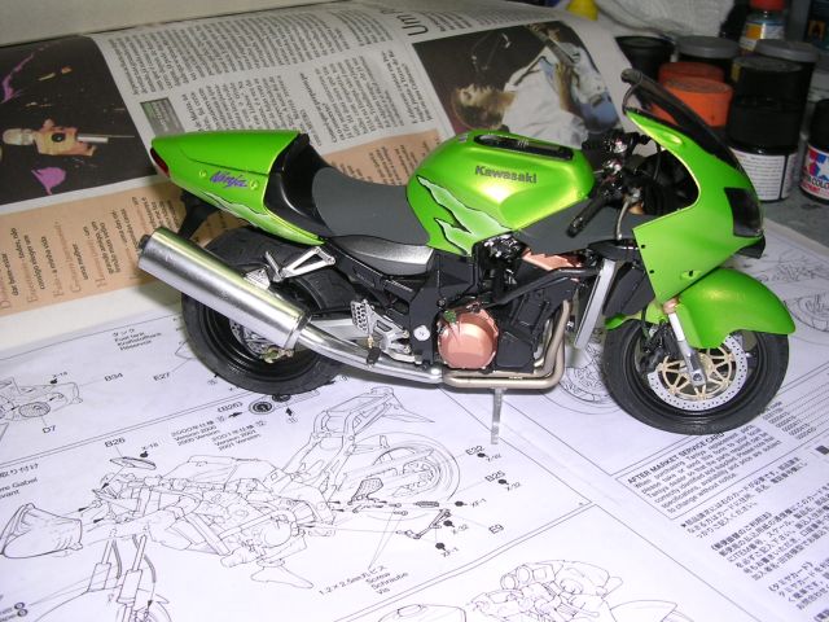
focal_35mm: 38
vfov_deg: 37.7
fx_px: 910
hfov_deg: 49.0
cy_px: 311
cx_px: 414
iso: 100
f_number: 2.8
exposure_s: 1/60.1
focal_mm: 5.8
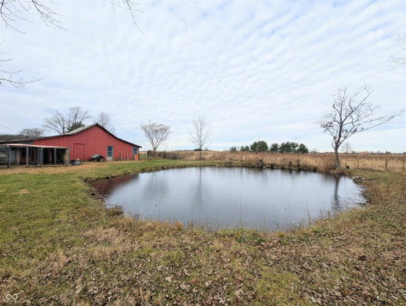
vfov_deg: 94.6
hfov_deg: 110.5
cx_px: 203
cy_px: 153
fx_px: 141
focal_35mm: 12
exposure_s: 1/1672
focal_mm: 2.02
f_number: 1.7
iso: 70
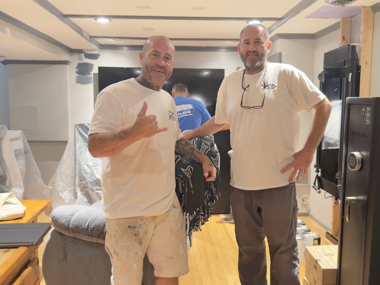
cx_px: 190
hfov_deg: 52.6
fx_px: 384
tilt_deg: -7.1
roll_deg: -0.7
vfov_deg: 40.7
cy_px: 142
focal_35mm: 35
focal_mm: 6.76
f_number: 1.78
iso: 640
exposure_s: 1/30
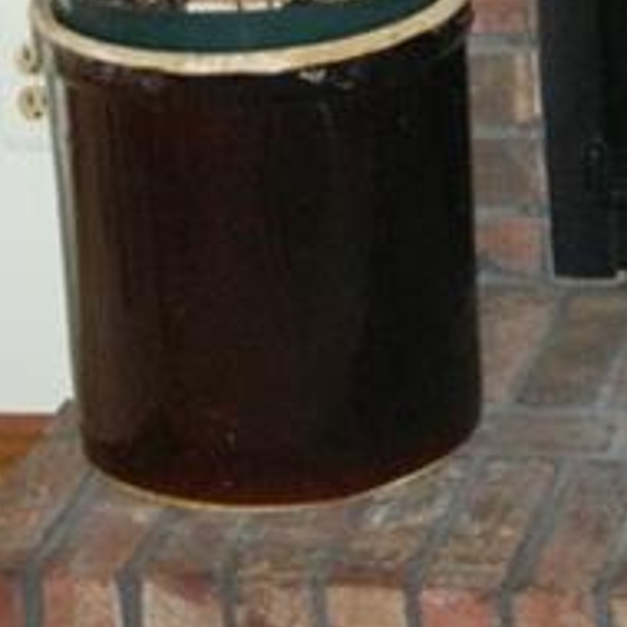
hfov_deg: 8.7
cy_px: -373
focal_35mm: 192
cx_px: 1188
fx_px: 3935
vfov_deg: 8.8
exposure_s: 1/60
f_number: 3.5
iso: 400
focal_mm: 28
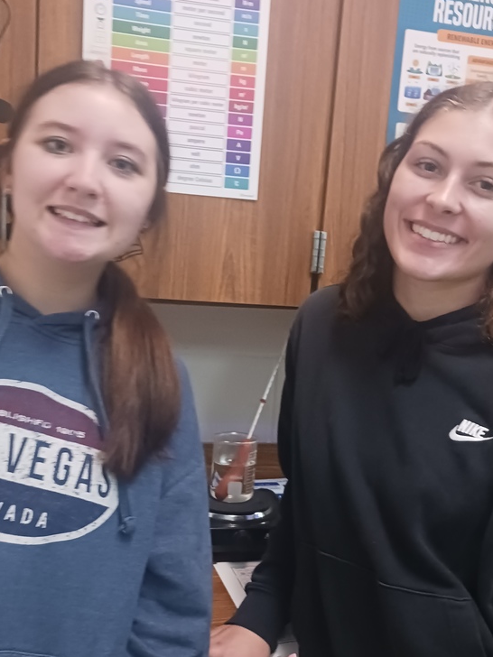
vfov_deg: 48.9
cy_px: 371
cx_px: 264
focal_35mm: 38
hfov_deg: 37.7
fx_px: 722
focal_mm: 4
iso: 1000
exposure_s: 1/15
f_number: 1.8
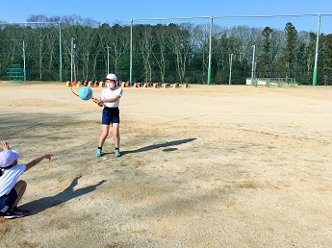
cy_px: 116
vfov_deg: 41.7
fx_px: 326
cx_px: 147
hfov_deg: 53.9
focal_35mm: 34
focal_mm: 4.15
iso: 25
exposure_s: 1/1832
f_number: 2.2
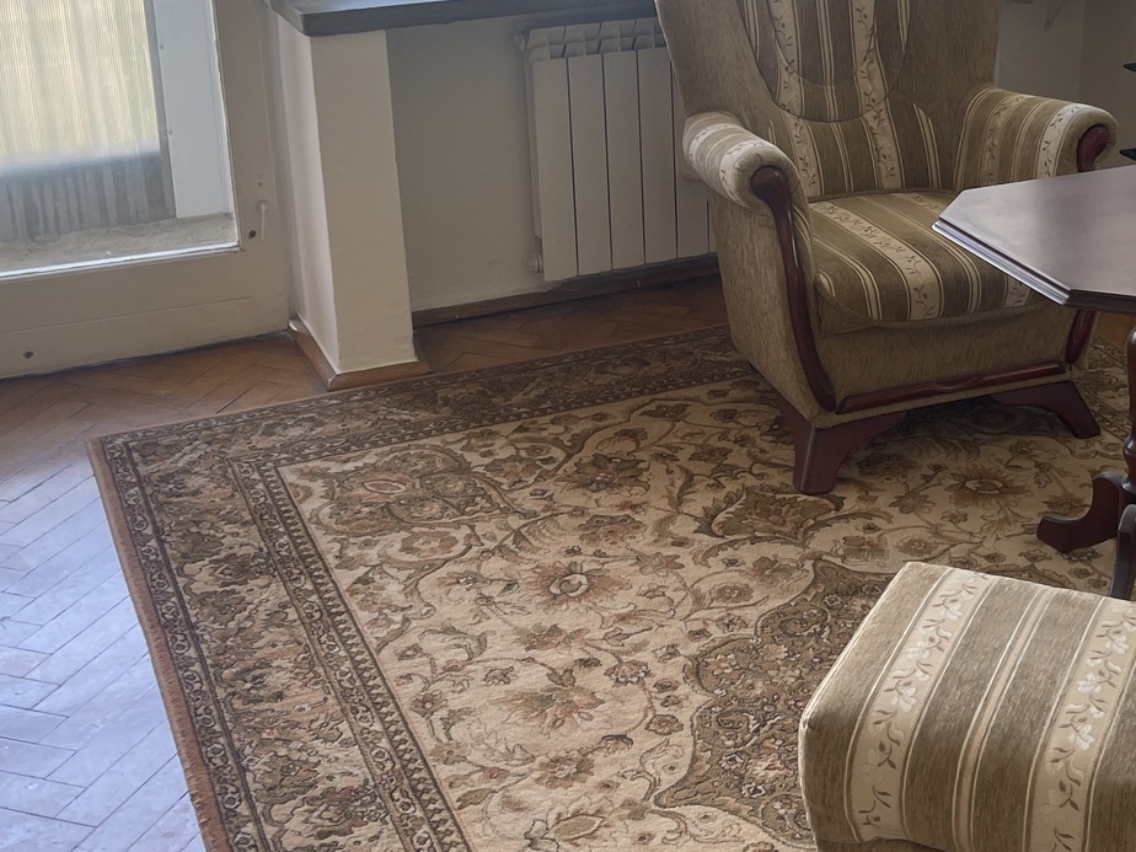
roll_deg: -0.7
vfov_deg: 26.7
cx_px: 885
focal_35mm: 54
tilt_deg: -19.2
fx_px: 1772
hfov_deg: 34.6
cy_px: 232
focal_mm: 5.1
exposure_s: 1/121
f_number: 1.6
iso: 50
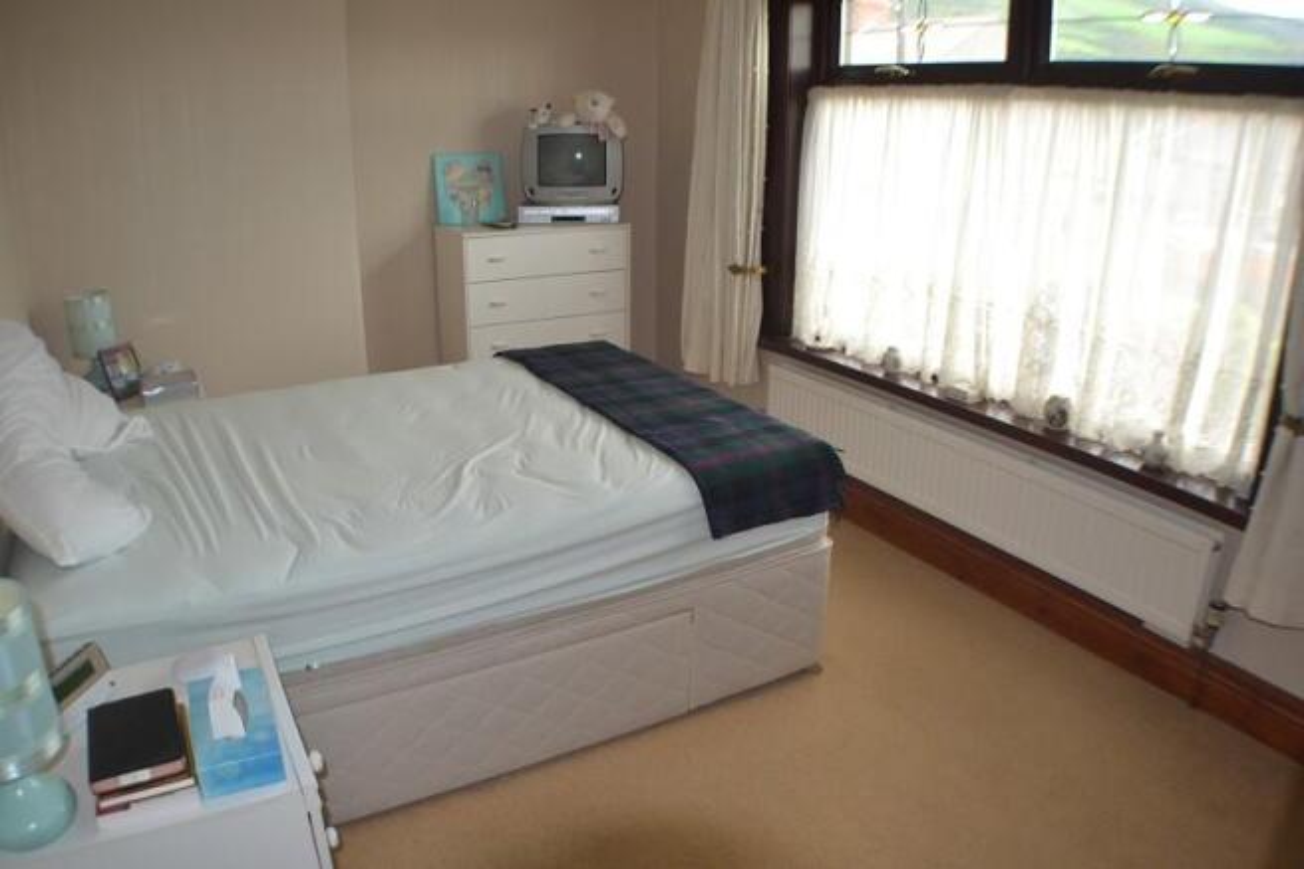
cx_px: 652
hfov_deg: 57.2
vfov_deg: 39.9
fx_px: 1195
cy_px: 434
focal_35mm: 33
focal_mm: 22
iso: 400
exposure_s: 1/100
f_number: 3.8
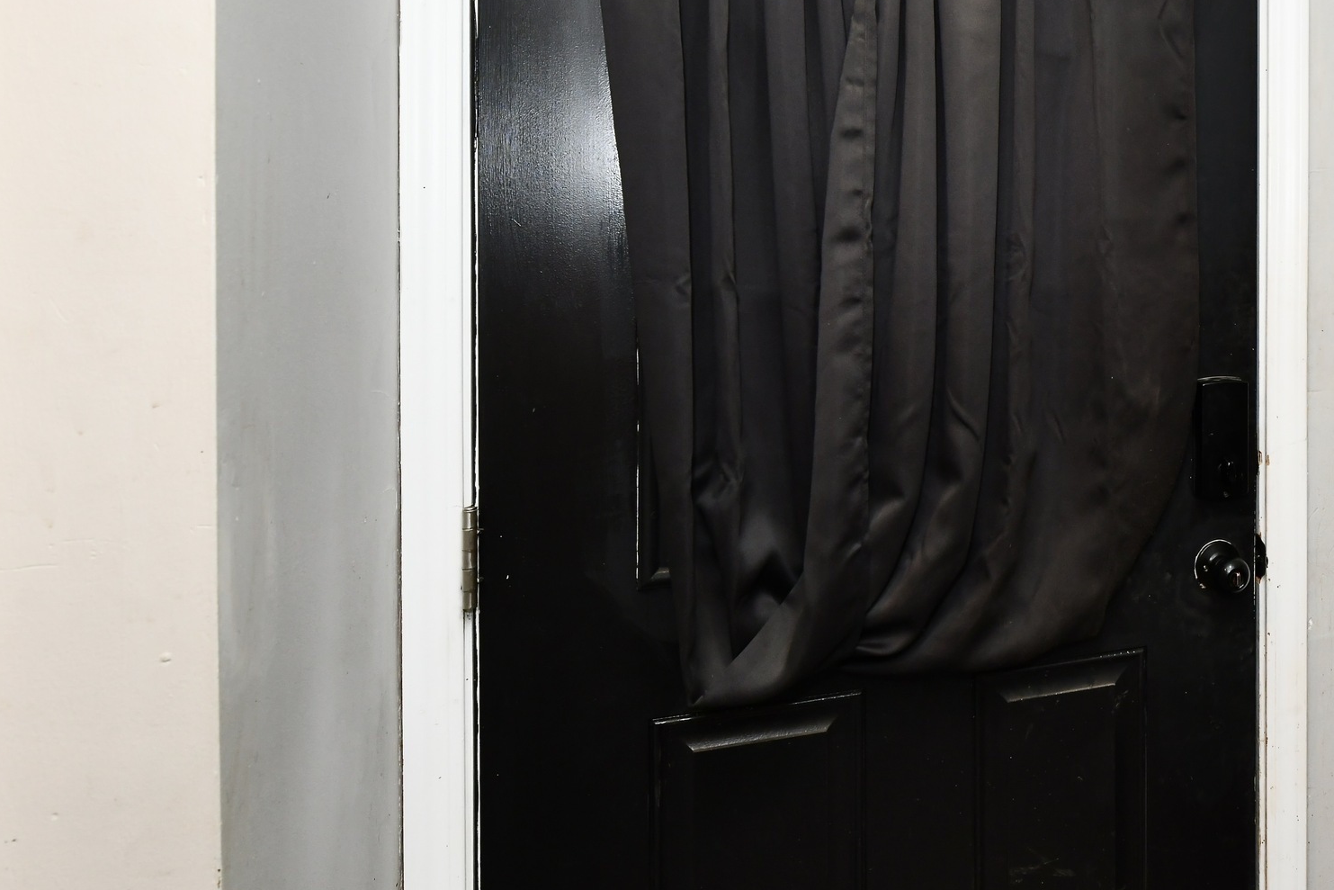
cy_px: 307
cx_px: 1233
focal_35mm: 29
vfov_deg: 44.4
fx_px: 1075
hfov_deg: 54.3
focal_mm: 14
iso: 640
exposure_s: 1/60
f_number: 6.3
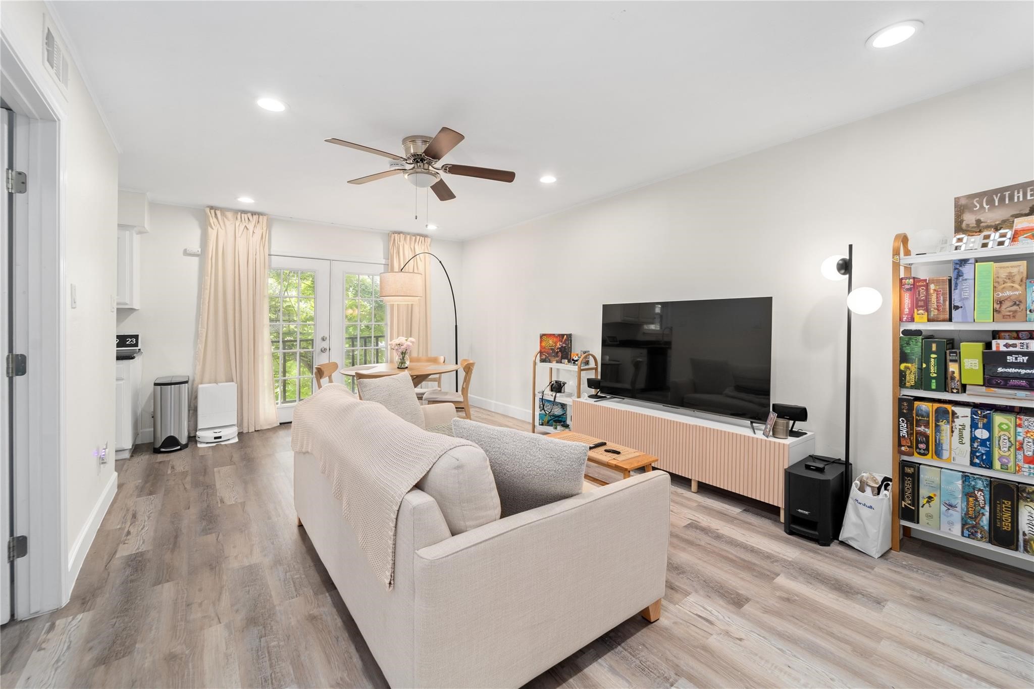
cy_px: 344
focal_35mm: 14
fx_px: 402
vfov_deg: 81.2
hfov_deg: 104.3
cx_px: 517
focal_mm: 14
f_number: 8
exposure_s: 1/3
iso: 100
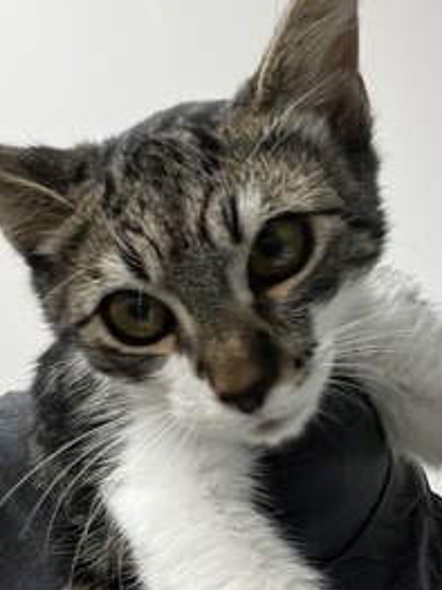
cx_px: 246
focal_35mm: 48
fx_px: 818
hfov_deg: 30.2
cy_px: 381
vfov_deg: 39.3
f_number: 2.2
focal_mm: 2.71
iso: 100
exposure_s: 1/60
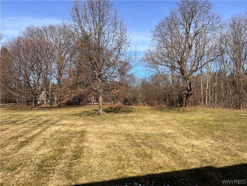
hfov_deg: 67.3
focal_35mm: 26
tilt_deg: +3.9
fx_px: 186
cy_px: 93
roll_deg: +0.5
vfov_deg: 53.1
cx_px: 124
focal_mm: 5.7
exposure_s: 1/3257
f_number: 1.5
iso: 50
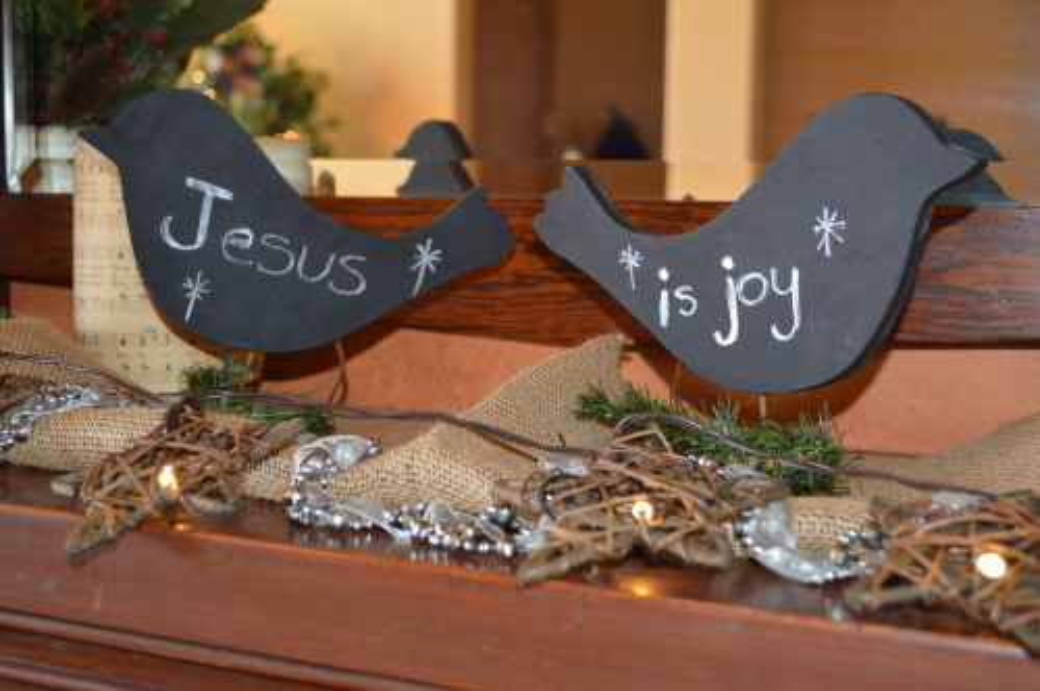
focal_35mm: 48
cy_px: 346
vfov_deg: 28.0
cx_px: 520
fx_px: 1385
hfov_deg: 41.2
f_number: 4.8
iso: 720
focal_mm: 32
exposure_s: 1/60
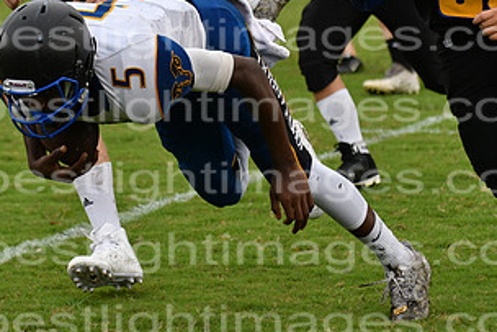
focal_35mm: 401
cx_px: 193
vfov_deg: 3.4
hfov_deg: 5.1
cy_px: 74
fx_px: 5538
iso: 800
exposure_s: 1/4000
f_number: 3.5
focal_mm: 140
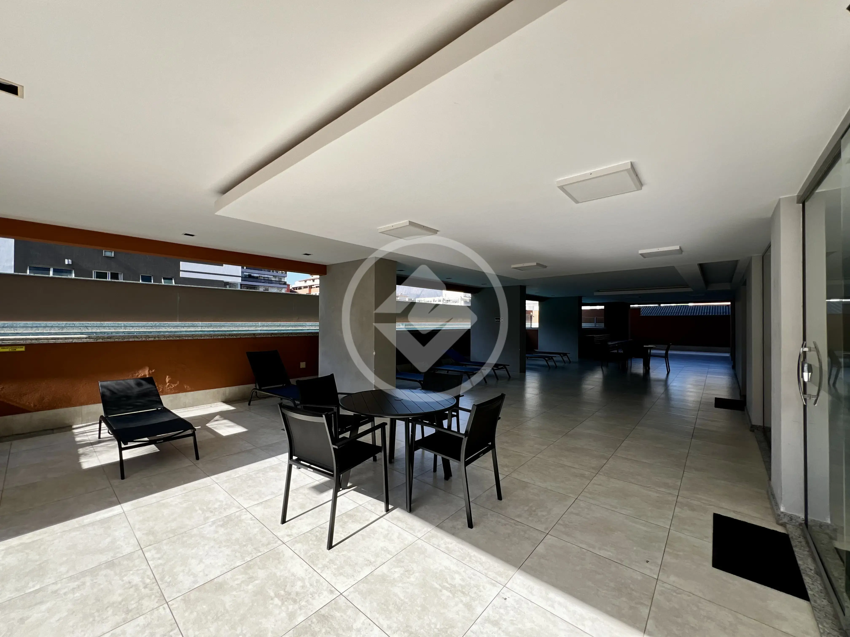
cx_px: 425
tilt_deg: -0.4
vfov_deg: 89.9
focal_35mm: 13
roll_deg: +0.2
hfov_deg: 106.2
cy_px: 318
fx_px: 319
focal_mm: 1.57
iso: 32
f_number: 1.8
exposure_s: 1/428
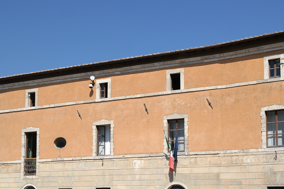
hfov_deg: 39.5
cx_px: 168
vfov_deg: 26.5
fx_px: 394
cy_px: 152
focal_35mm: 50
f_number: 7.1
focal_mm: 20
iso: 100
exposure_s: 1/400
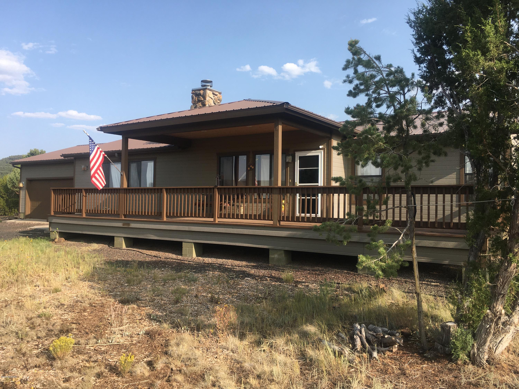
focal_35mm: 29
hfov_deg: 61.7
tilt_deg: +2.2
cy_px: 194
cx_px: 260
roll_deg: -1.0
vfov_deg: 48.2
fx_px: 435
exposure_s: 1/927
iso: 25
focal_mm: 4.15
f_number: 2.2
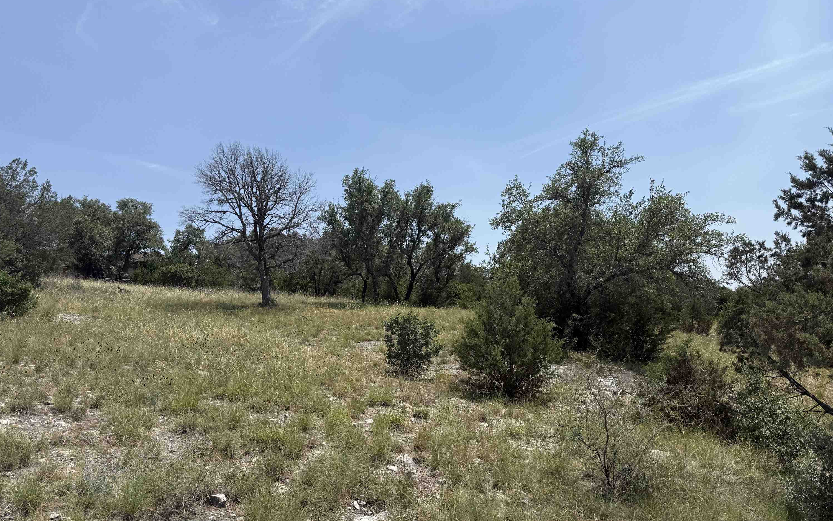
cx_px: 413
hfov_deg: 70.4
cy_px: 307
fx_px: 590
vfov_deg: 47.4
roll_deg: +1.3
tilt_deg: +4.1
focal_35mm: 26
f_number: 1.78
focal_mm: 6.76
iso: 80
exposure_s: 1/4975
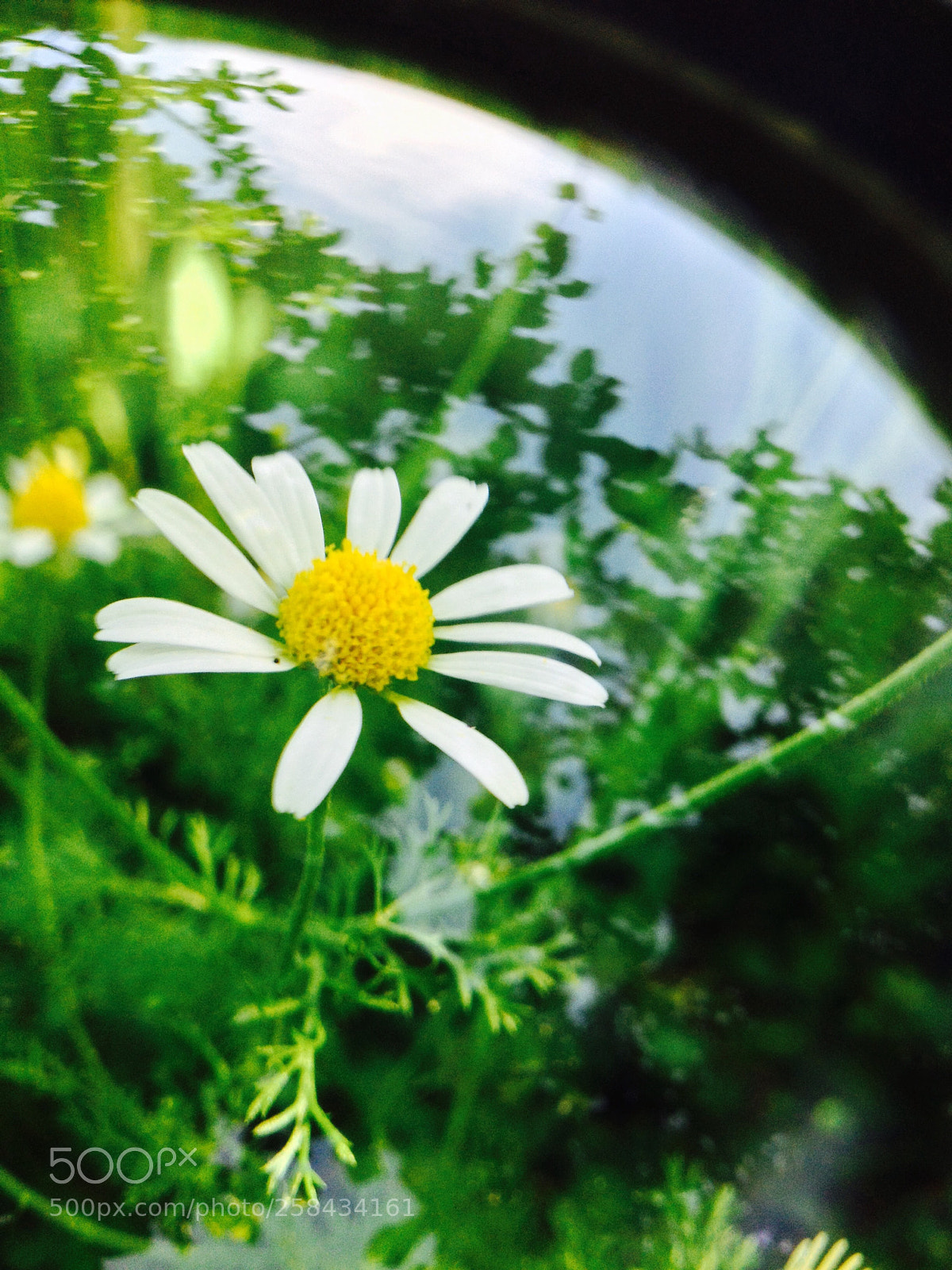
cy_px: 635
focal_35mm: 35
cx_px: 476
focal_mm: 4.28
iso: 50
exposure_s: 1/185
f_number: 2.4
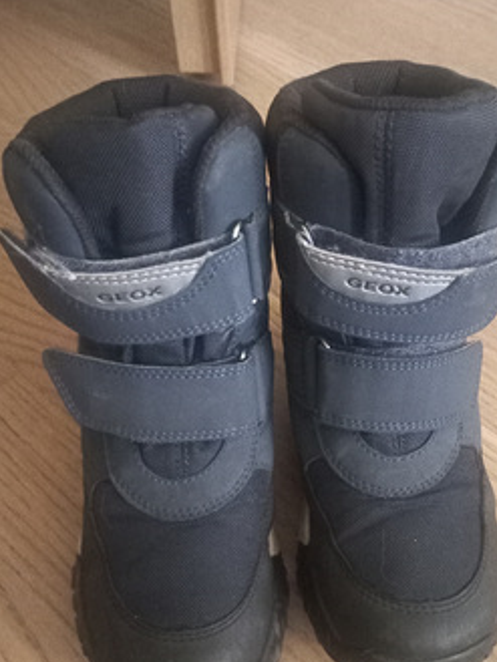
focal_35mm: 38
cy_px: 340
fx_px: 727
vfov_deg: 49.0
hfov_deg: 37.7
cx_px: 281
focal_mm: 4.6
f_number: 1.8
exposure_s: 1/16.7
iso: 5000
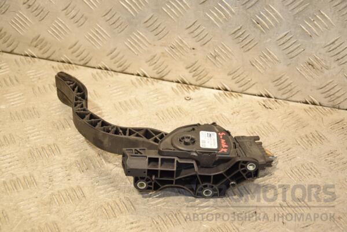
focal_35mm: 72
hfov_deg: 28.1
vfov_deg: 18.9
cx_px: 174
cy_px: 116
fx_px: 694
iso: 800
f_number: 5
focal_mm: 48
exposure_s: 1/200
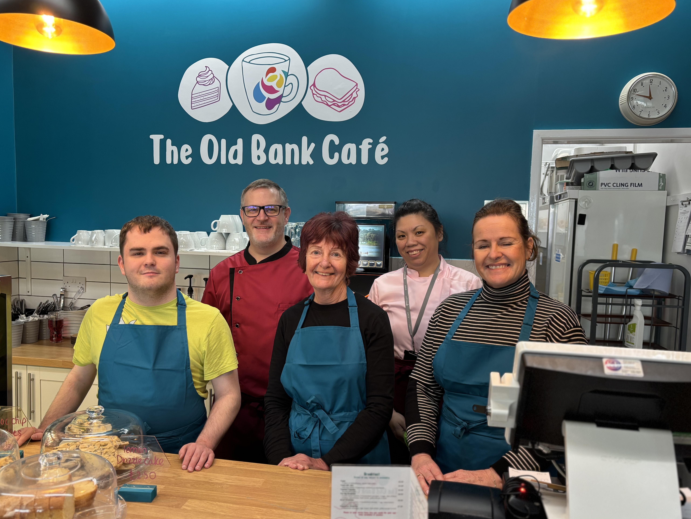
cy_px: 281
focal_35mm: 29
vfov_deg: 48.2
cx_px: 325
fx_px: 579
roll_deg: -1.2
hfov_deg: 61.6
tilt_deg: -5.0
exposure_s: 1/50
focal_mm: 5.96
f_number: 1.6
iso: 125
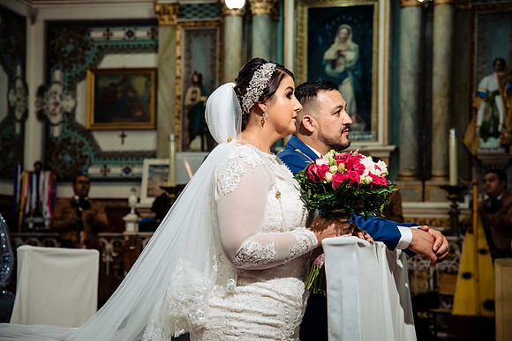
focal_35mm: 78
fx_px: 1113
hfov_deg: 25.9
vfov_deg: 17.4
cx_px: 256
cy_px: 170
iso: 2000
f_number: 5
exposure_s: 1/100
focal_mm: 75
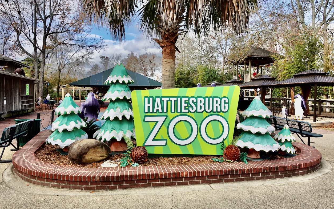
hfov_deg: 72.5
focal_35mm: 25
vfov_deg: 49.3
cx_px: 164
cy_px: 104
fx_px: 228
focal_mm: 9.4
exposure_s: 1/640
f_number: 4
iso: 125
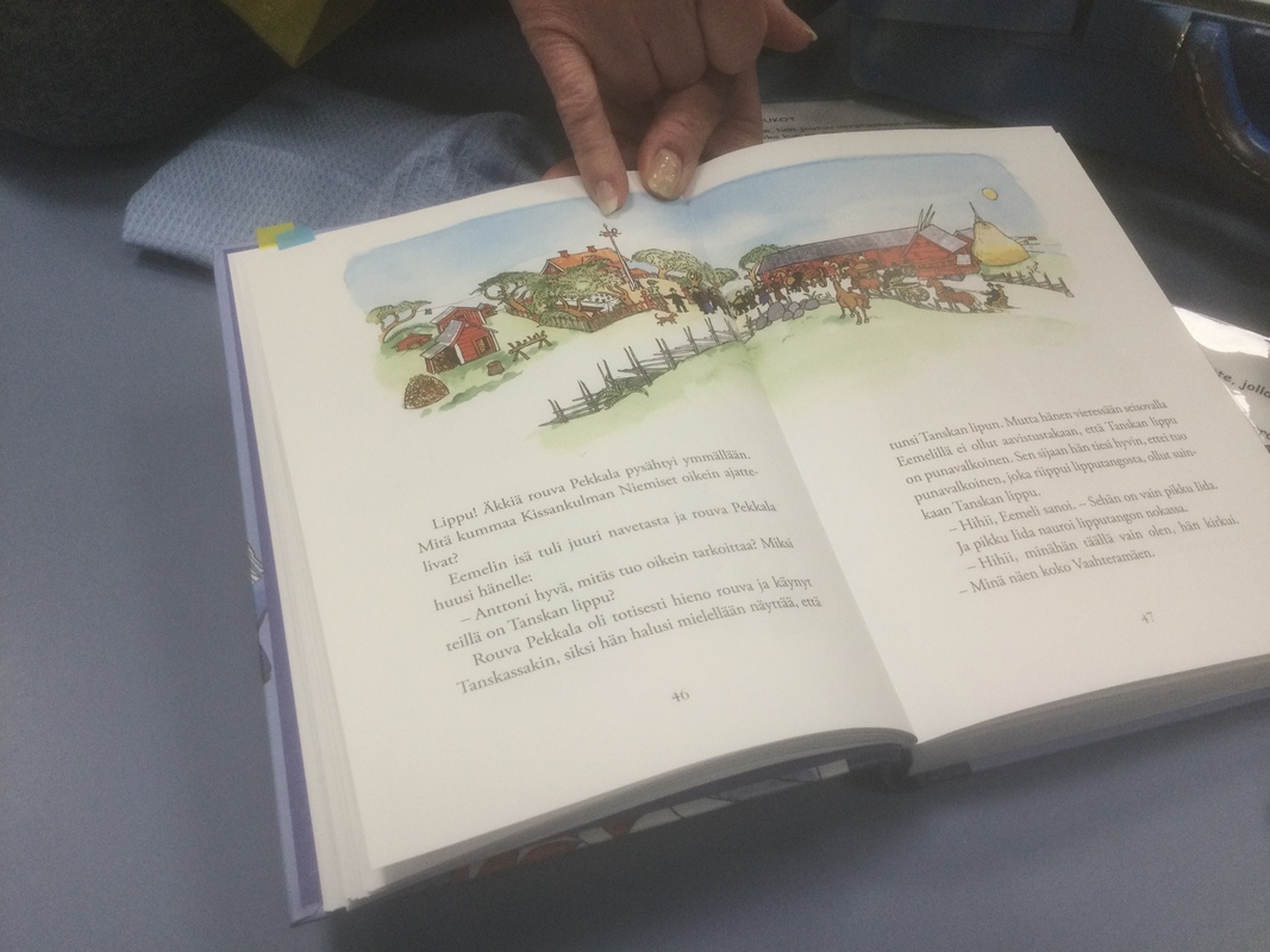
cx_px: 635
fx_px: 1137
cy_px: 476
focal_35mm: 31
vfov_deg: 45.4
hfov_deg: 58.4
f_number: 2.4
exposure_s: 1/33
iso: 32
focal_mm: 3.3
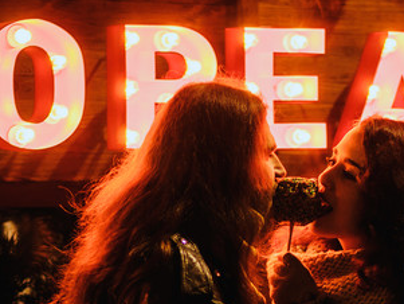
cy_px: 226
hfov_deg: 8.2
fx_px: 2801
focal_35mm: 240
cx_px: 299
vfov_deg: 6.2
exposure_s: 1/50
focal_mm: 85
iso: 200
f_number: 1.8
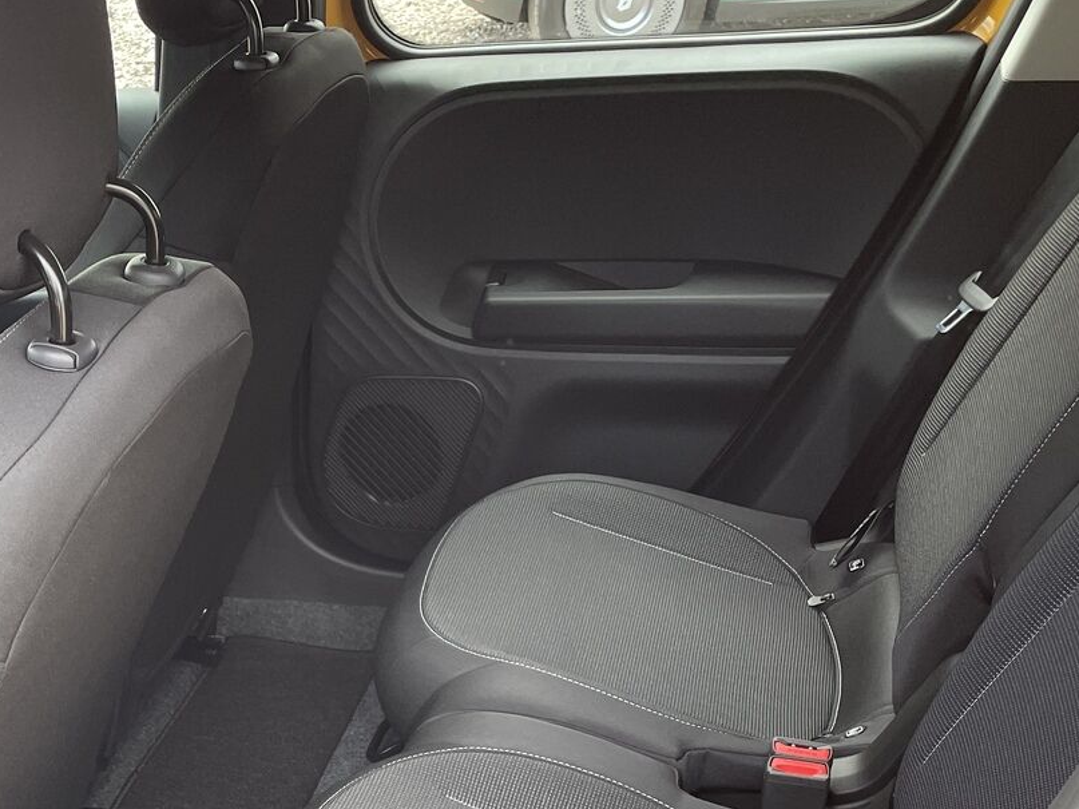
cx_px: 193
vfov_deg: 25.6
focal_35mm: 55
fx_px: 1714
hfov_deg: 33.8
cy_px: 745
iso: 64
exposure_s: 1/121
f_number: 1.6
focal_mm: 4.2
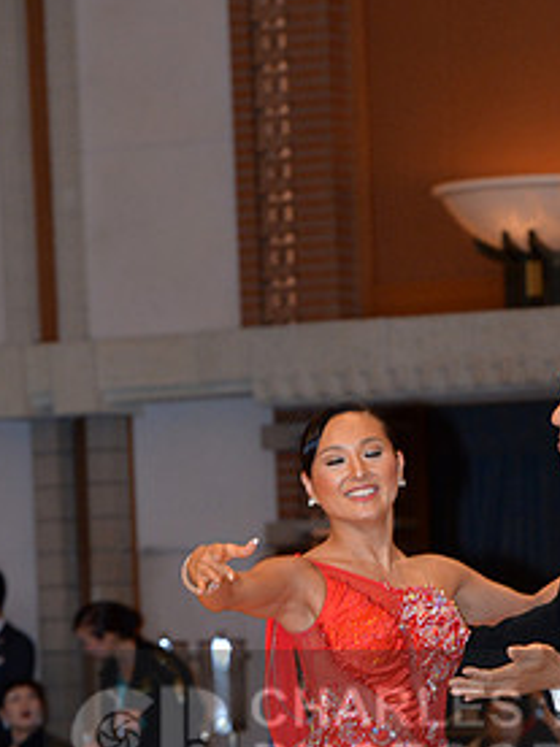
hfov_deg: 5.7
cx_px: 418
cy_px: 742
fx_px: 5651
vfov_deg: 7.5
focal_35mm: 262
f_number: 5.6
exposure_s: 1/250
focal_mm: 130
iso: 1600
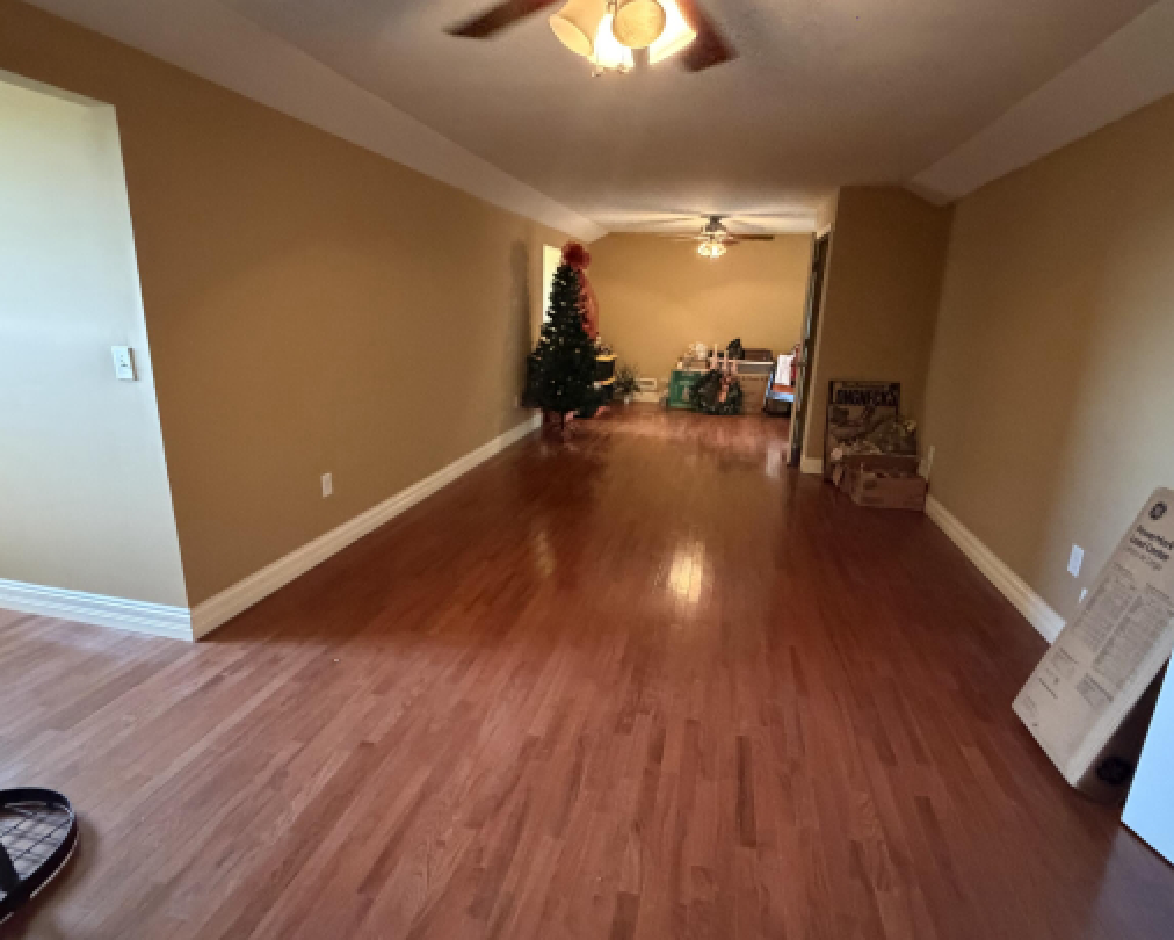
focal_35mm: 18
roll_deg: -1.0
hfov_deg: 86.4
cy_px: 464
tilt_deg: -13.5
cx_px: 590
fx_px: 626
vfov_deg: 73.8
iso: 1250
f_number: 2.2
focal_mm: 2.22
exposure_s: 1/60
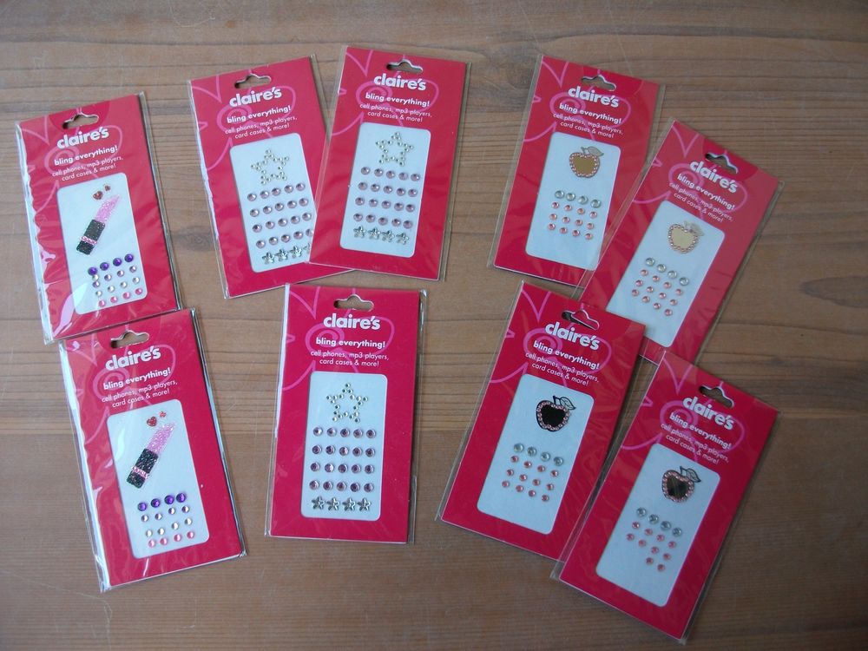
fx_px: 802
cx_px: 434
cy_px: 326
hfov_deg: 56.8
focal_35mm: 32
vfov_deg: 44.2
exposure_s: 1/58.6
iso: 80
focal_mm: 5.7
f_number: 2.9
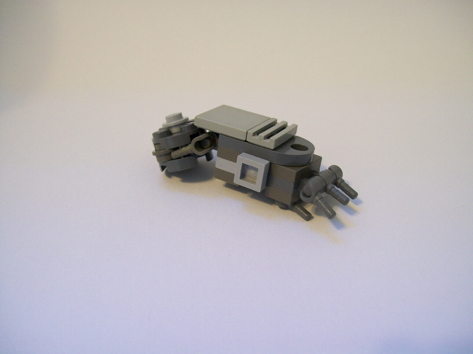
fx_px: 492
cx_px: 236
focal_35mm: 36
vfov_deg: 39.7
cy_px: 177
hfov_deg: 51.4
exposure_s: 1/20
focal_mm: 6
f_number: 2.7
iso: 160
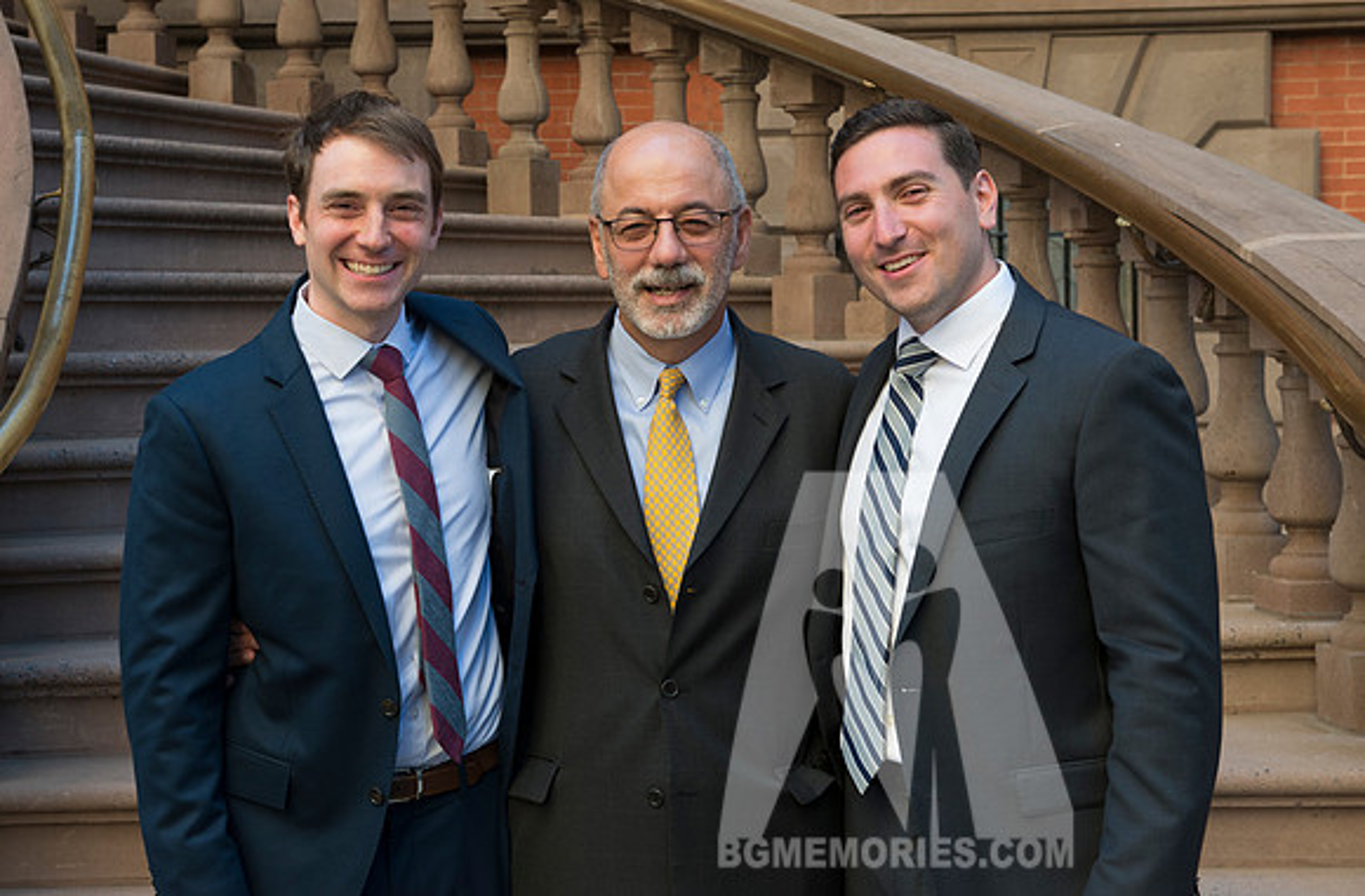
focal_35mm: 64
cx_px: 620
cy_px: 402
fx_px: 2434
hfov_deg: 31.3
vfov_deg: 20.9
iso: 800
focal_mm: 56
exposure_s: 1/100
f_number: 8
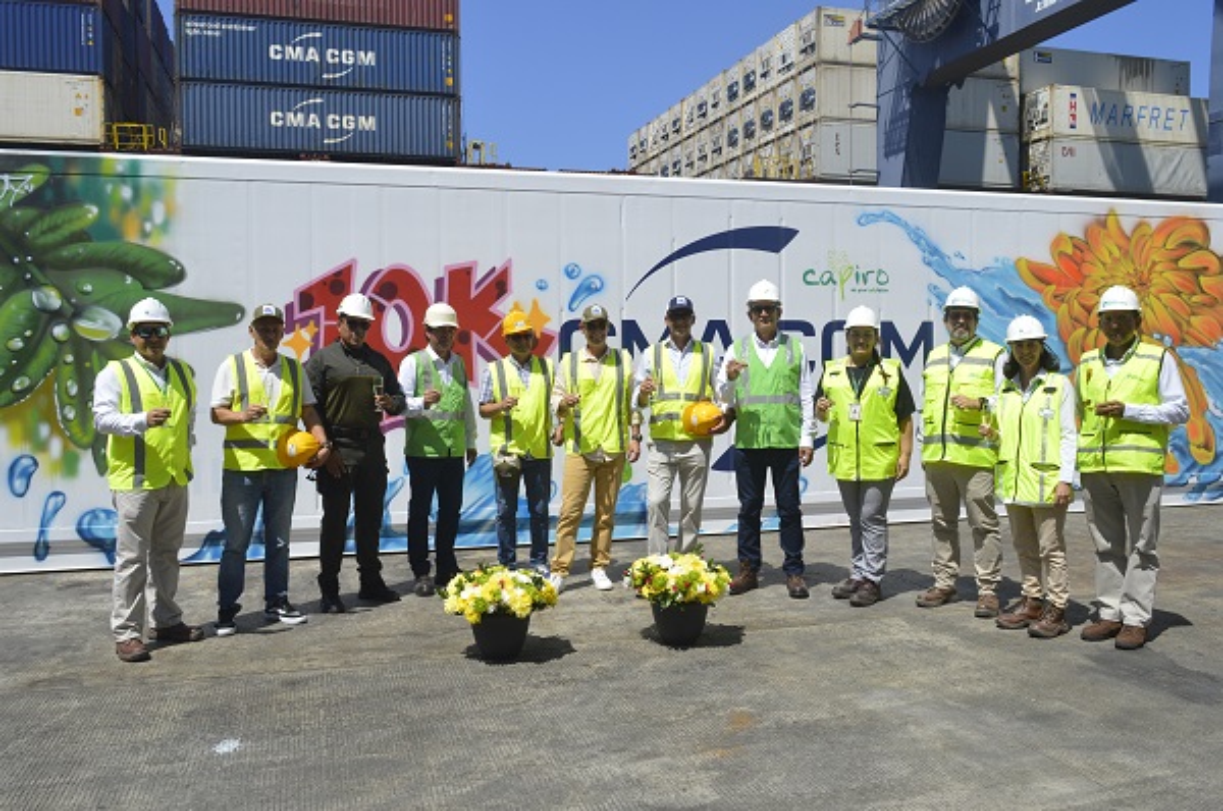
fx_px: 1018
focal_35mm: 30
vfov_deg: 43.5
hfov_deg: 62.0
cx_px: 612
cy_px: 406
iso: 100
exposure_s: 1/320
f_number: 9
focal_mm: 20
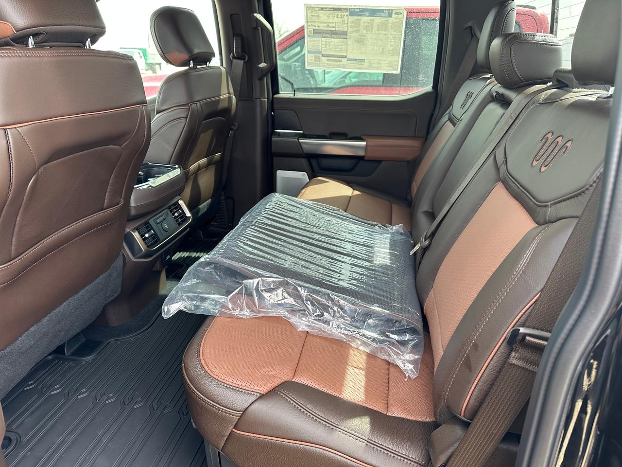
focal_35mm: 24
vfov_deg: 56.8
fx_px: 431
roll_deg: -1.4
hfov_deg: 71.6
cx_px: 311
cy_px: 234
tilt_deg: -21.3
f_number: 1.78
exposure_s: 1/121
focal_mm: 6.86
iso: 80
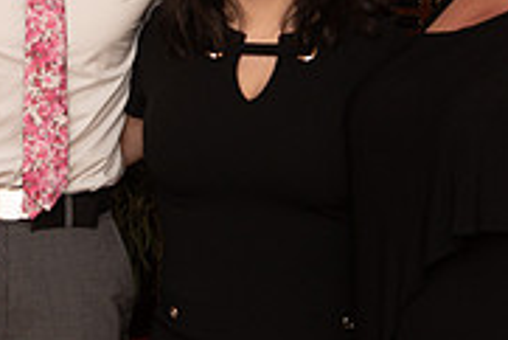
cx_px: 171
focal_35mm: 128
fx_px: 1808
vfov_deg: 10.7
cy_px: 18
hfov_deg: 16.0
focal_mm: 40
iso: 800
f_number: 4
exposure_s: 1/200
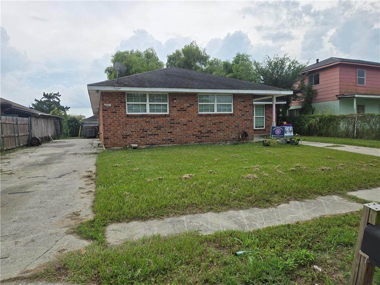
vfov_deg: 58.9
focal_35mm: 23
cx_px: 190
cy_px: 142
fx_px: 252
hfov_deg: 73.9
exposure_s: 1/1129
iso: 25
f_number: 1.8
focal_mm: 5.4
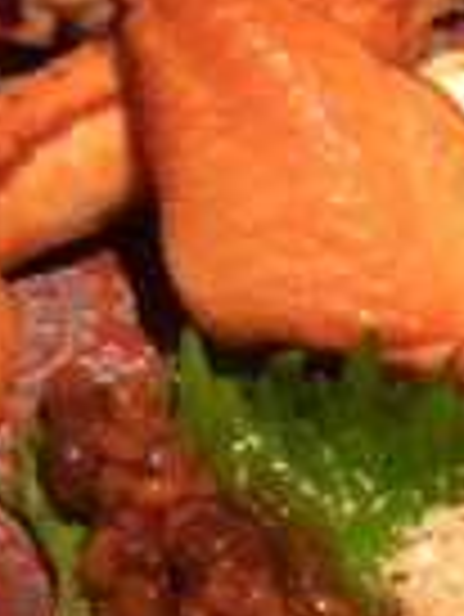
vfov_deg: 20.5
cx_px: 257
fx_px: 1695
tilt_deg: -49.5
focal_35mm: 95
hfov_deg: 15.6
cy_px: 171
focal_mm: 4.15
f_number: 2.2
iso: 200
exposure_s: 1/30
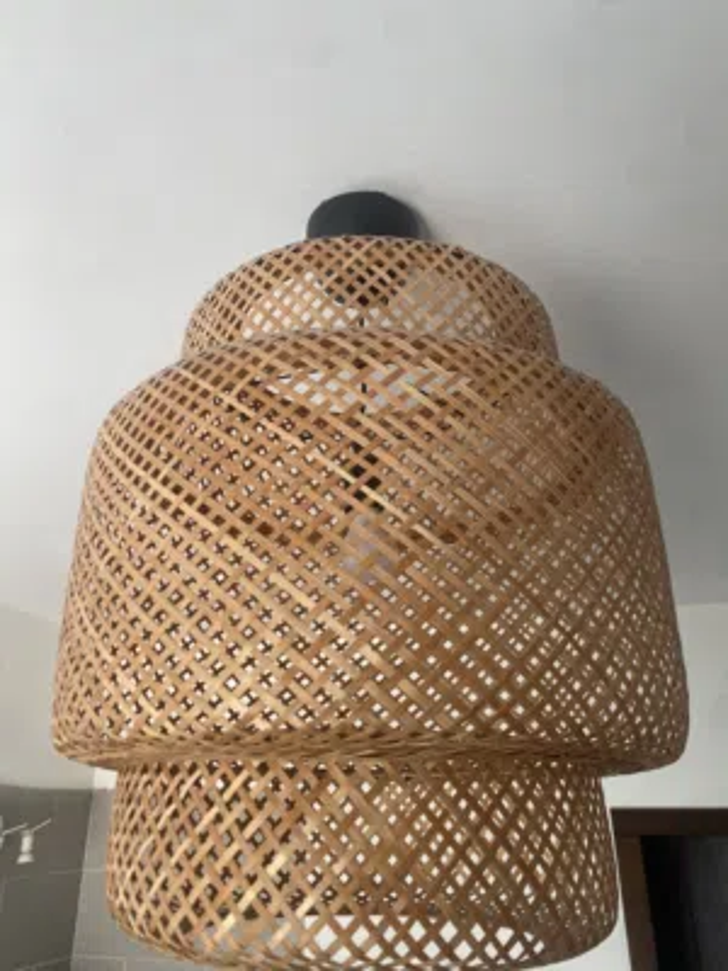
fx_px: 729
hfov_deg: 53.1
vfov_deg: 67.3
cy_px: 486
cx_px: 364
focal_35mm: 26
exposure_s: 1/108
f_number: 1.8
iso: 125
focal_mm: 4.25
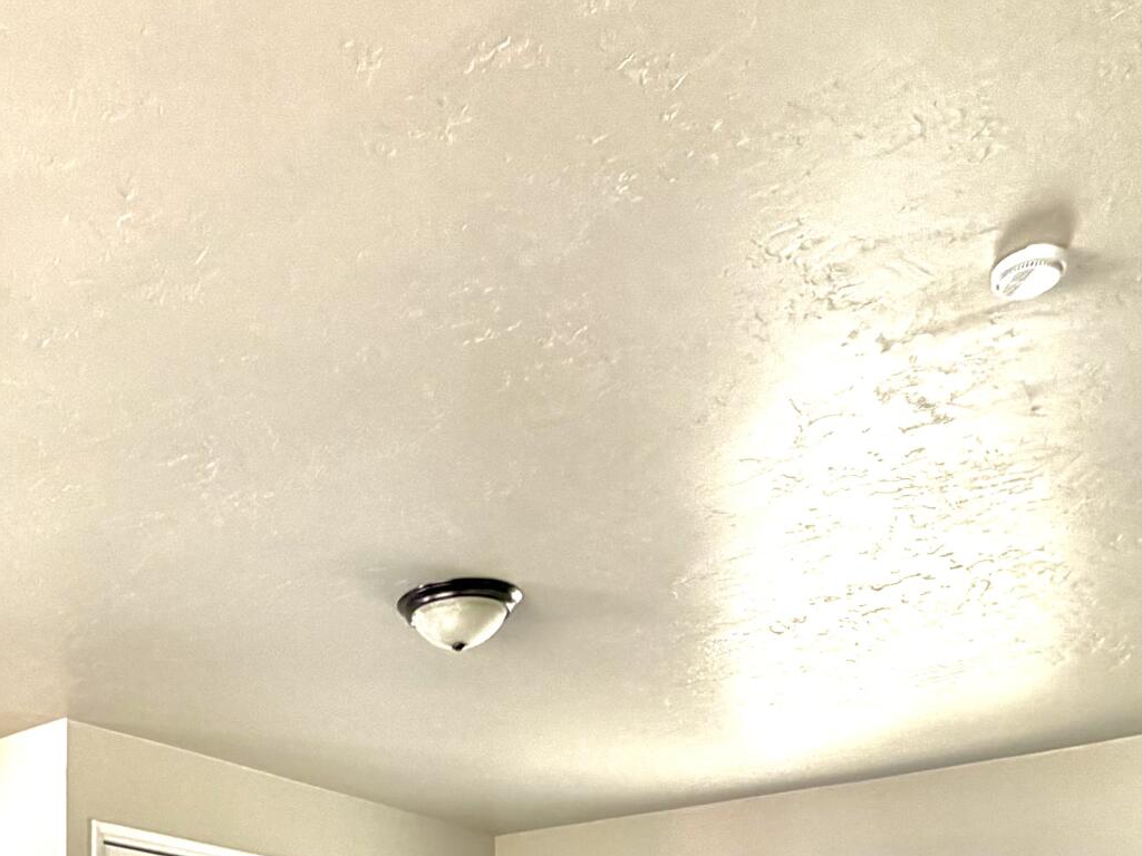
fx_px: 1353
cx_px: 173
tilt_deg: -1.6
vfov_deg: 28.5
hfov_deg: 42.9
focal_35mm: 41
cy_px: 1128
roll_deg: +0.0
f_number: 2.2
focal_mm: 2.22
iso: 250
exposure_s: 1/120
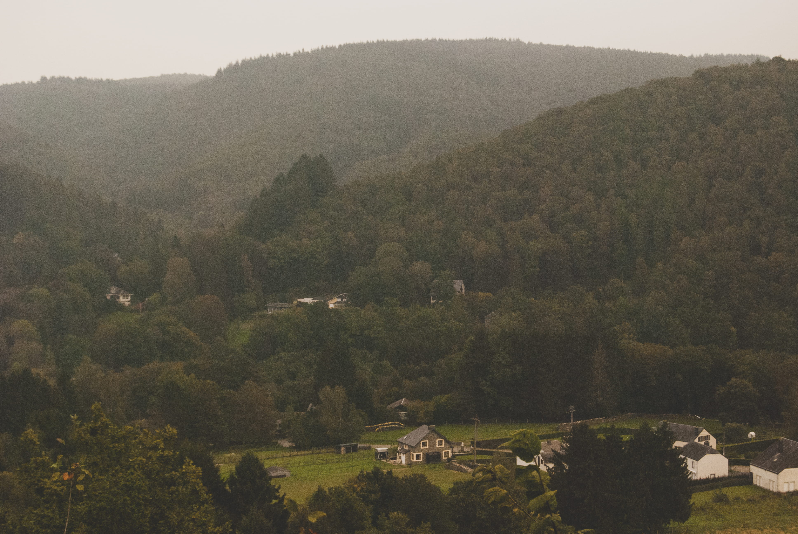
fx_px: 1831
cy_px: 267
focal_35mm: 82
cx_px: 399
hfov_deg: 24.6
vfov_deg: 16.6
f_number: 9
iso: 1600
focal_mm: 55
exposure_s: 1/1600
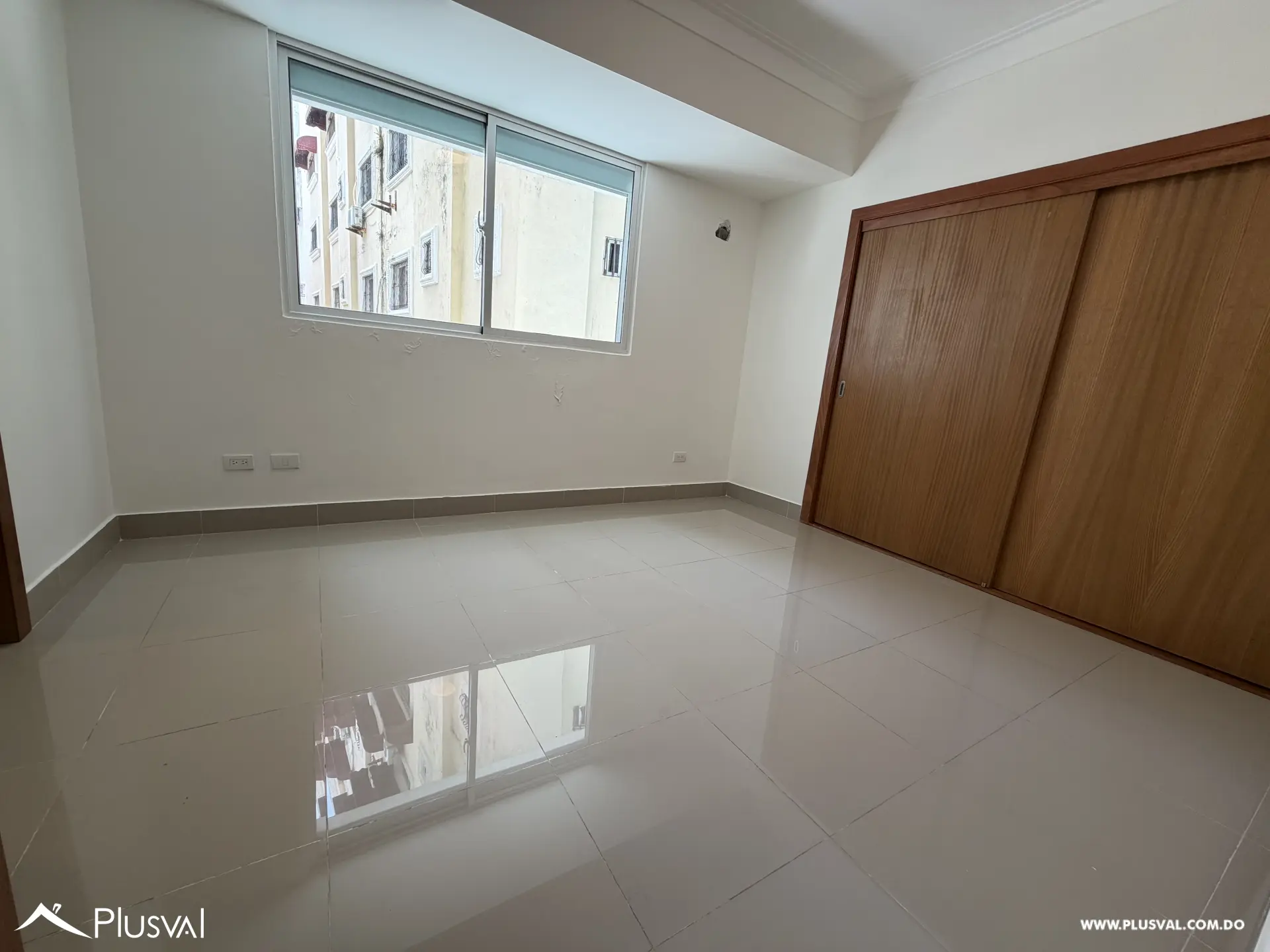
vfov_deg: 85.7
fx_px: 514
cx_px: 635
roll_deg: -5.5
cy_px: 476
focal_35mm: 14
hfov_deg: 102.1
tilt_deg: -10.8
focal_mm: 2.22
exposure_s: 1/120
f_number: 2.2
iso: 80
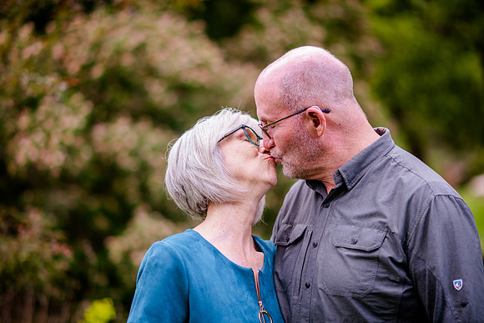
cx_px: 242
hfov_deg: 19.5
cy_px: 162
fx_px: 1412
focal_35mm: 105
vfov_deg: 13.0
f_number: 2
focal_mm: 105
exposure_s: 1/400
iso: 200
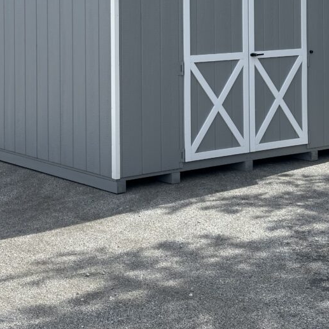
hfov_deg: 20.6
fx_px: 903
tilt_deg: +1.9
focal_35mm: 84
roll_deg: +2.2
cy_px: 4
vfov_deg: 20.0
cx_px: 149
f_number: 1.78
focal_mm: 6.86
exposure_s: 1/3472
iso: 64
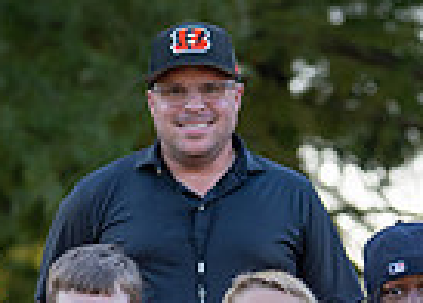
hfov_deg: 7.5
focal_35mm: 269
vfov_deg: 5.3
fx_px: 3233
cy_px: 532
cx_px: 292
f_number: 1.8
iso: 160
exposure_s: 1/800
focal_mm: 50
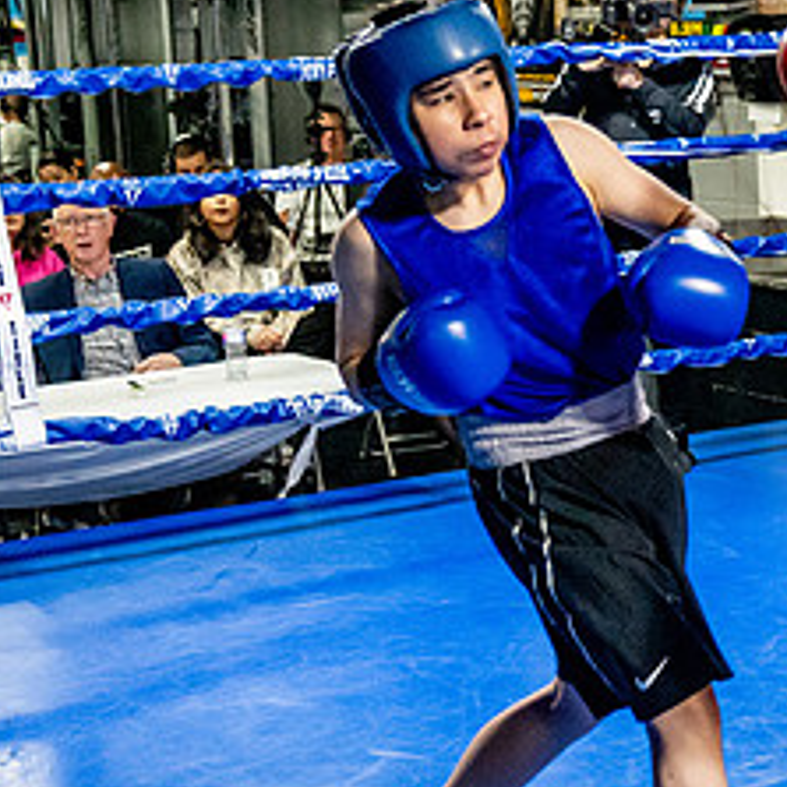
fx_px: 2392
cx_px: 851
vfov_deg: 18.7
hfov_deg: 18.1
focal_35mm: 93
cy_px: 401
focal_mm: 28
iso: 5000
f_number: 2.8
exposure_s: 1/800
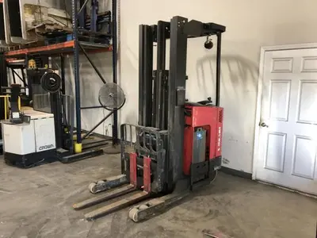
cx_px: 158
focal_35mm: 28
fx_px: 256
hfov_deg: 63.4
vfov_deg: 49.7
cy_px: 119
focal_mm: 4
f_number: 1.8
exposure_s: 1/15
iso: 40
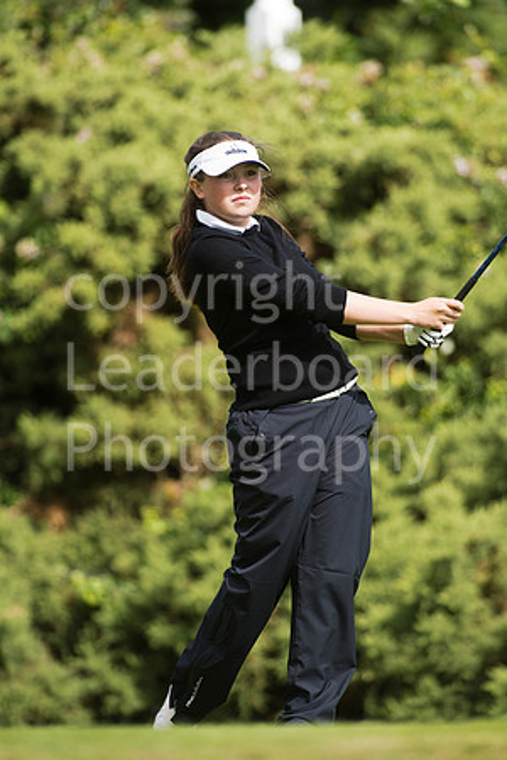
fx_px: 12674
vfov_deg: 3.4
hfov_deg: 2.3
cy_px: 380
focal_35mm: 600
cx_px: 254
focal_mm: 600
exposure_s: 1/1250
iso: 800
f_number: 5.6
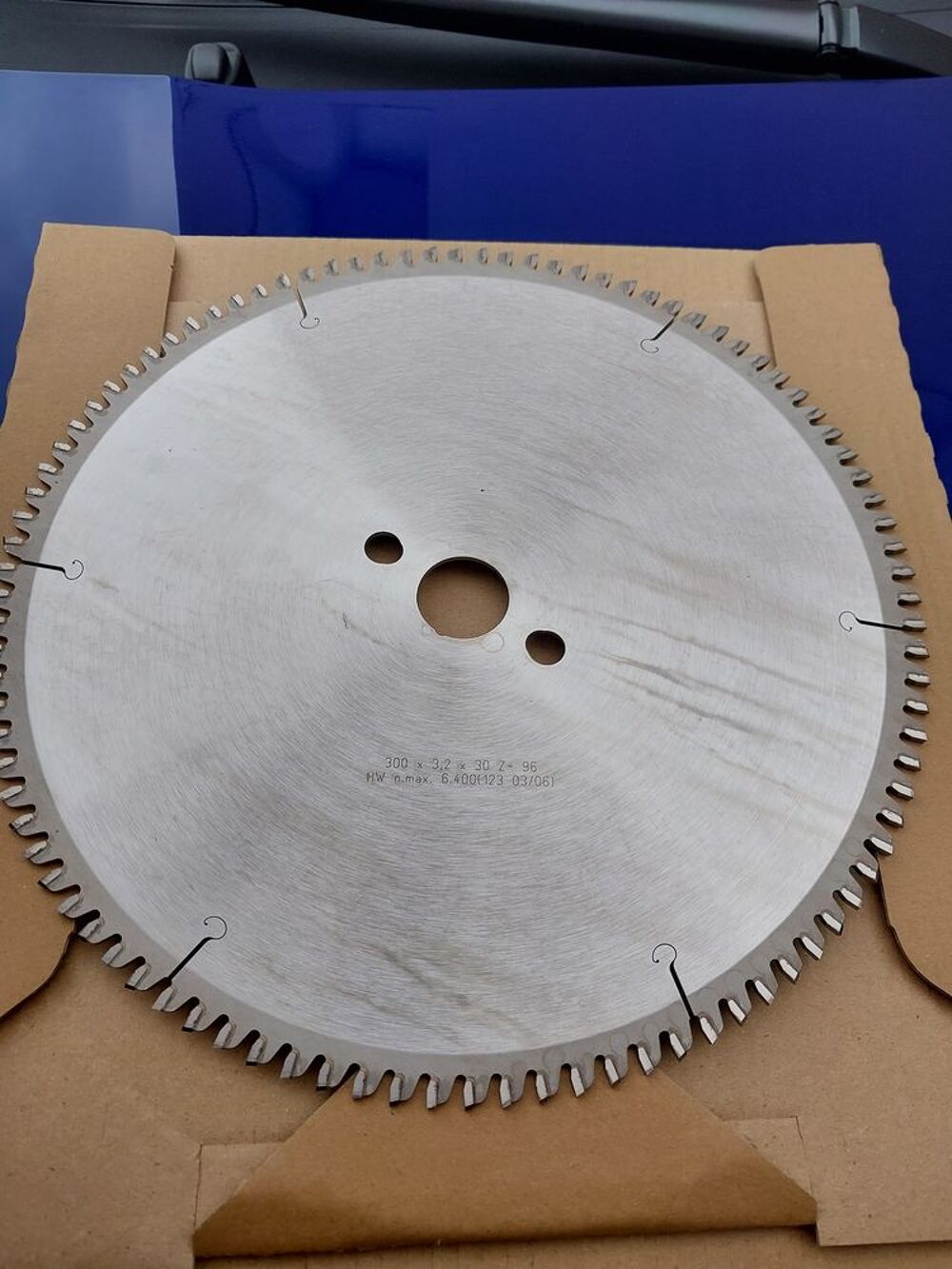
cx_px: 476
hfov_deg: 46.8
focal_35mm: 30
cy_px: 634
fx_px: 1100
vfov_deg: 60.0
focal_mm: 4.6
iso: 20
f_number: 1.8
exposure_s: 1/307
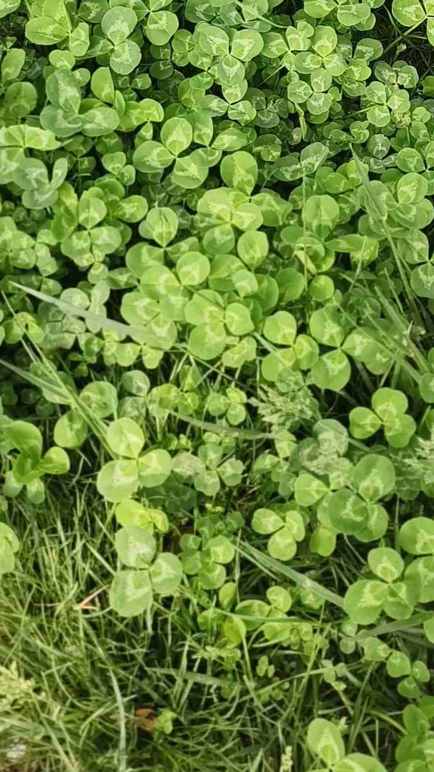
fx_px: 1350
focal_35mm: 66
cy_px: 68
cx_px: 466
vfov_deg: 30.4
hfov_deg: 17.7
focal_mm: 5.5
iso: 72
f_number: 2
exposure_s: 1/141
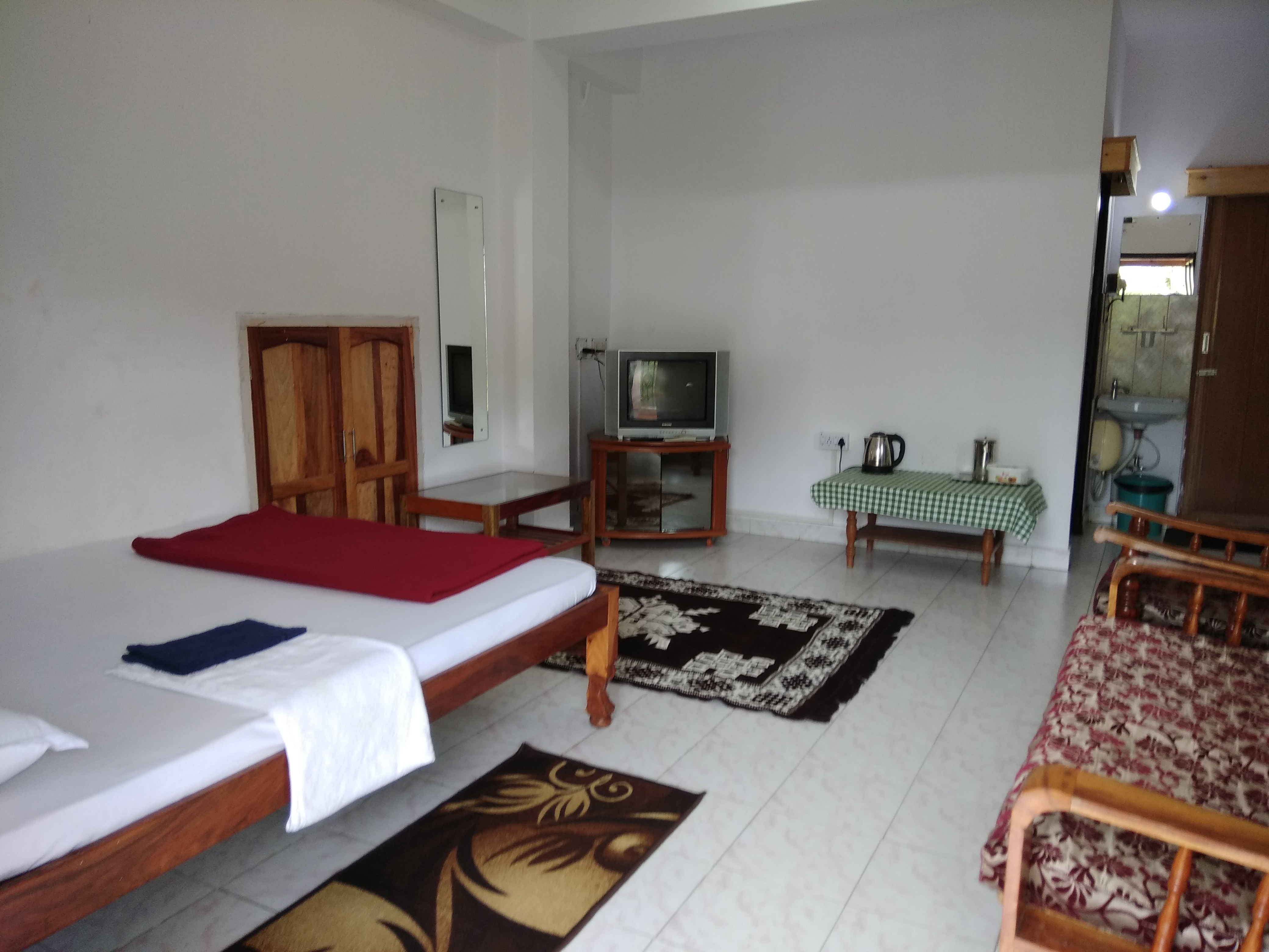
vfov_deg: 63.4
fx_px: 770
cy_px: 476
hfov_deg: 79.0
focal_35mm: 21
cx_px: 634
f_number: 2
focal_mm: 3.57
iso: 125
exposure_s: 1/33
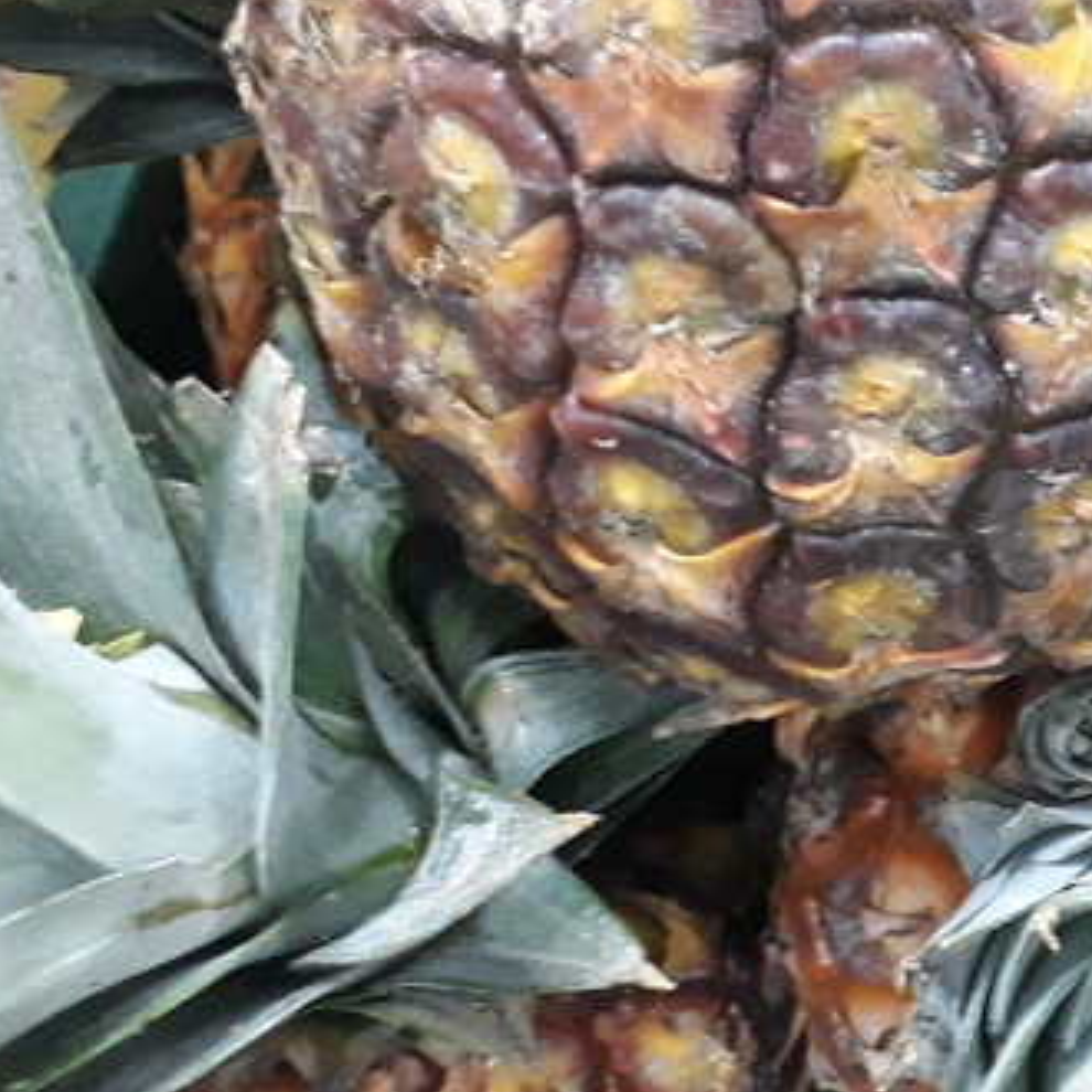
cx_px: 1234
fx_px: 2641
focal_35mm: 74
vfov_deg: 23.3
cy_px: 430
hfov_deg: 22.0
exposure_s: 1/15
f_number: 1.9
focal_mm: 3.6
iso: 320
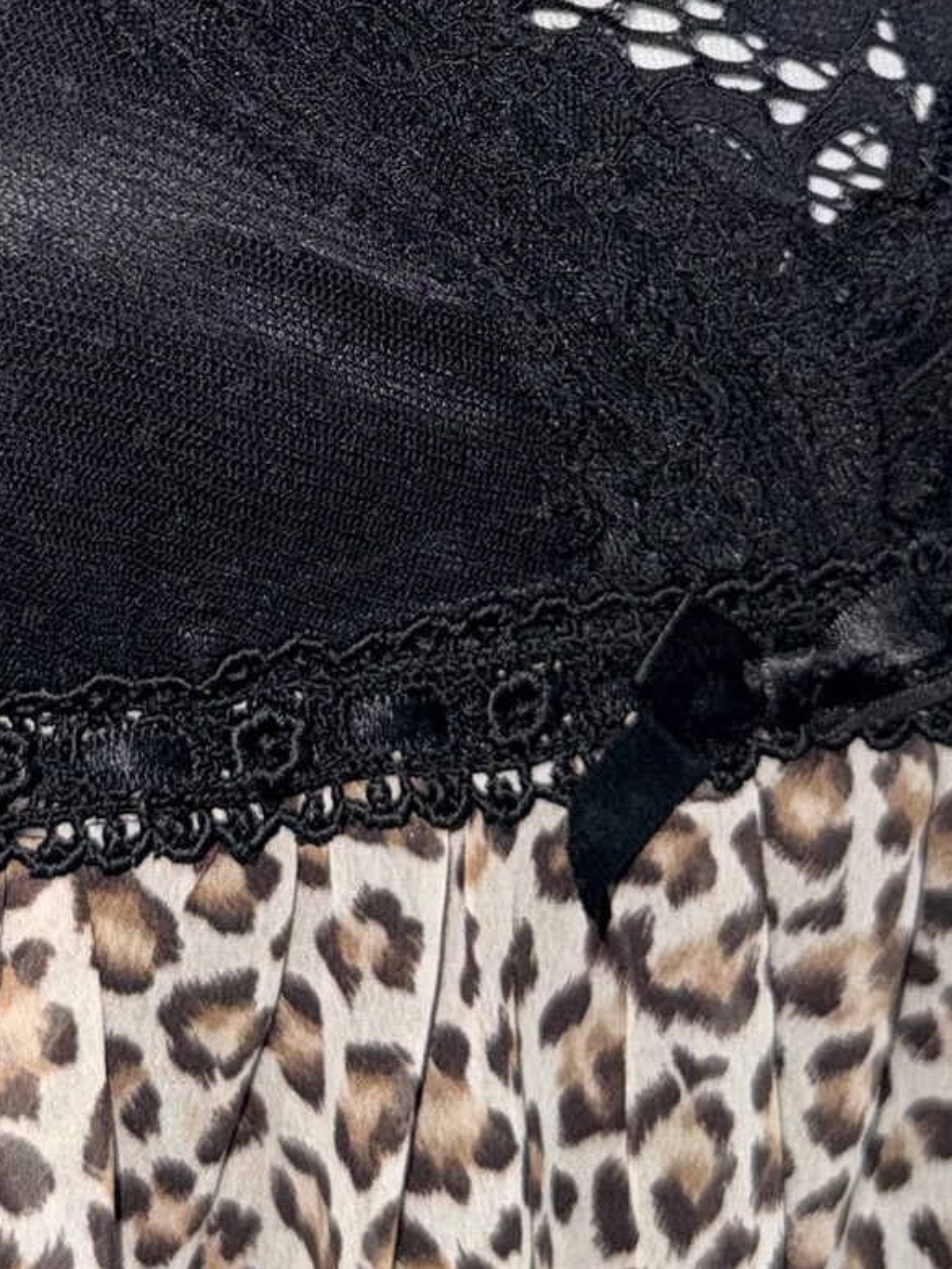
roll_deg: -1.9
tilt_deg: -4.5
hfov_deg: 23.2
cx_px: 355
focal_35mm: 63
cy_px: 112
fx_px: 2310
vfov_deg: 29.4
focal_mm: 6.76
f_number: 1.78
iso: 64
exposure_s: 1/51
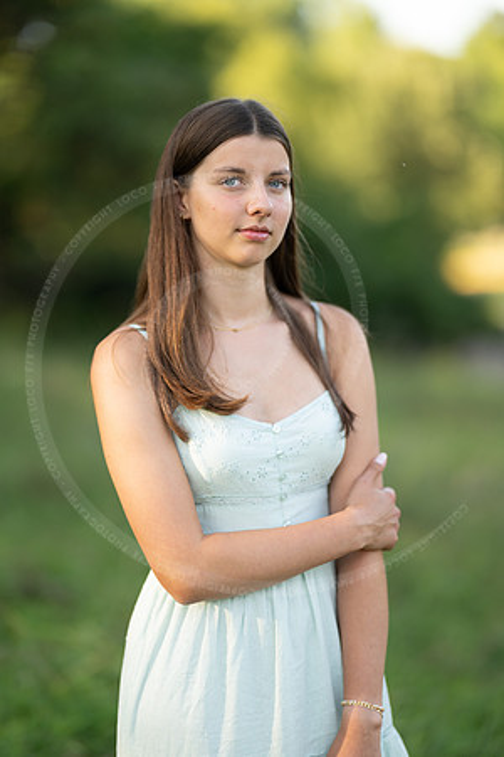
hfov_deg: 16.1
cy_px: 378
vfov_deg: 23.9
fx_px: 1785
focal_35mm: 85
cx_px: 252
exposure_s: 1/1600
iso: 200
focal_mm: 85
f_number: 1.3
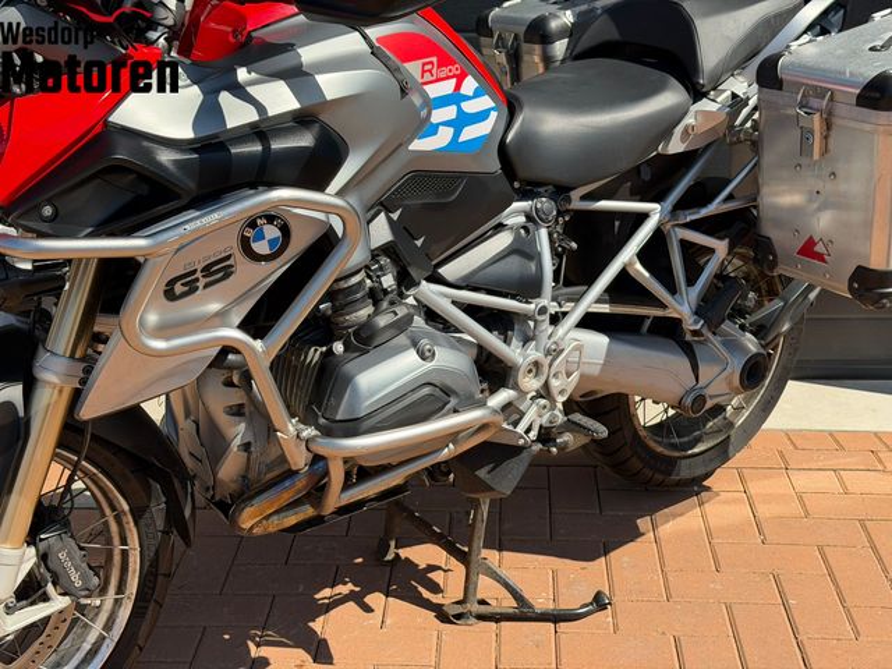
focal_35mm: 48
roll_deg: +1.2
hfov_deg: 39.7
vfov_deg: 30.3
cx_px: 446
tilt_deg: -20.4
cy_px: 334
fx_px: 1237
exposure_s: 1/2494
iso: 64
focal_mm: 6.76
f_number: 1.78
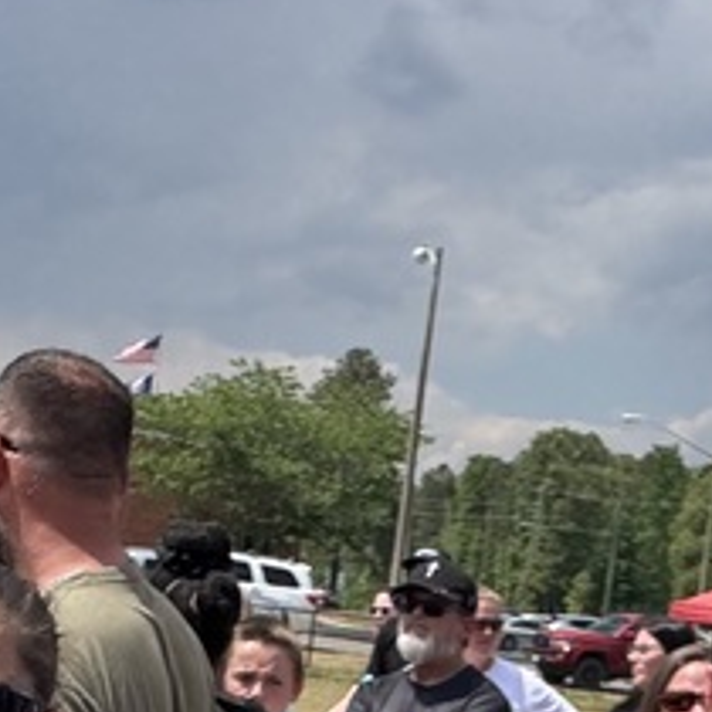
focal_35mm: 99
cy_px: 1037
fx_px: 2304
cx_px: 370
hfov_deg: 17.6
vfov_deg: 16.2
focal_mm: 2.69
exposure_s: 1/964
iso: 25
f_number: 1.9
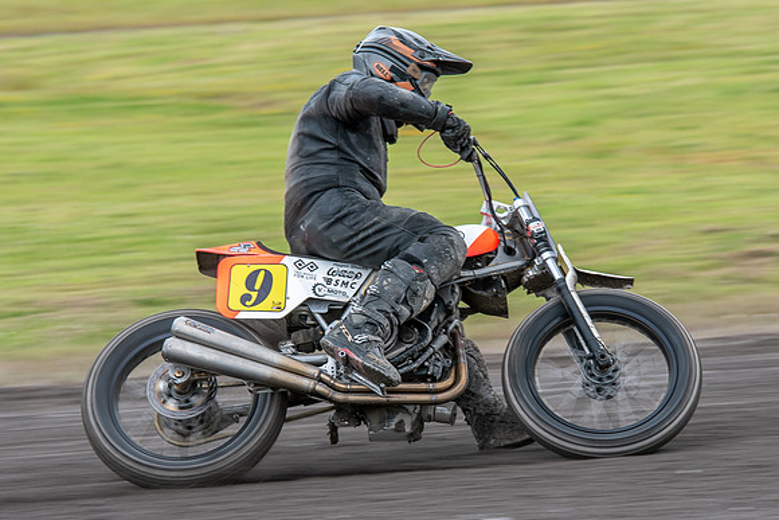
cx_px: 466
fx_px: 7299
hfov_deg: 6.1
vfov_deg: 4.1
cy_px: 304
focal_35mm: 337
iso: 125
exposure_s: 1/200
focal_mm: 200
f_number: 7.1
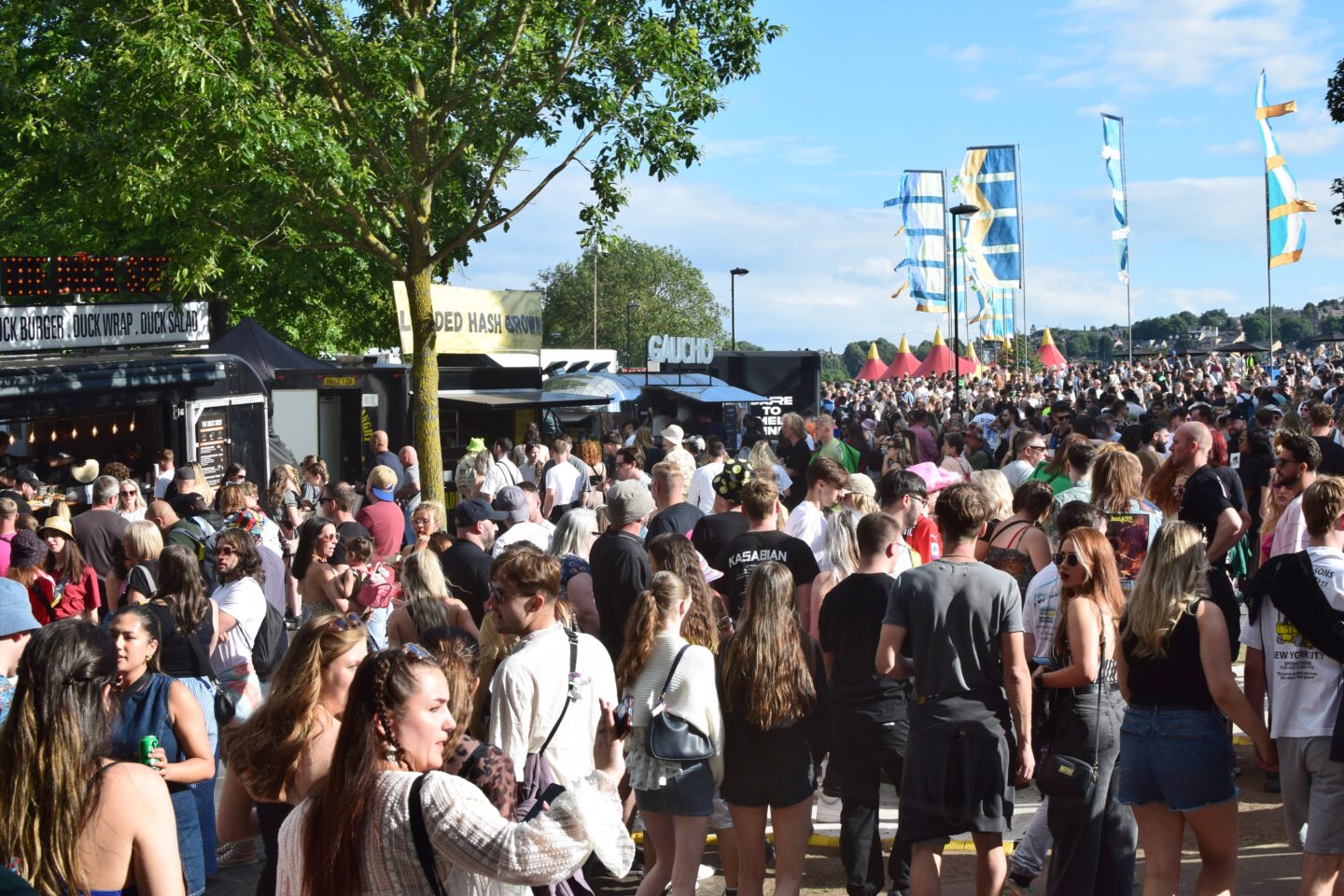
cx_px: 672
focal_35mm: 52
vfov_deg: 25.8
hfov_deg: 37.9
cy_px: 448
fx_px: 1960
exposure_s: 1/400
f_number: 11
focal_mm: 35
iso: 400
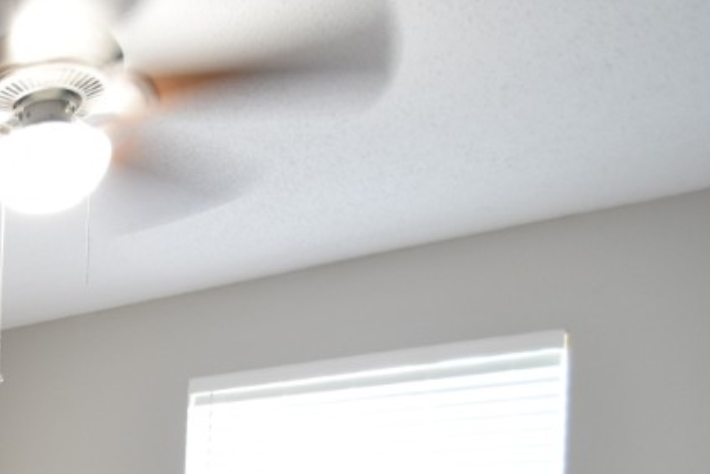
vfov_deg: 28.5
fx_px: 809
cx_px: -164
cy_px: 563
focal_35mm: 41
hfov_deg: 35.8
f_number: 3.5
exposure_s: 1/30
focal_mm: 10
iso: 800
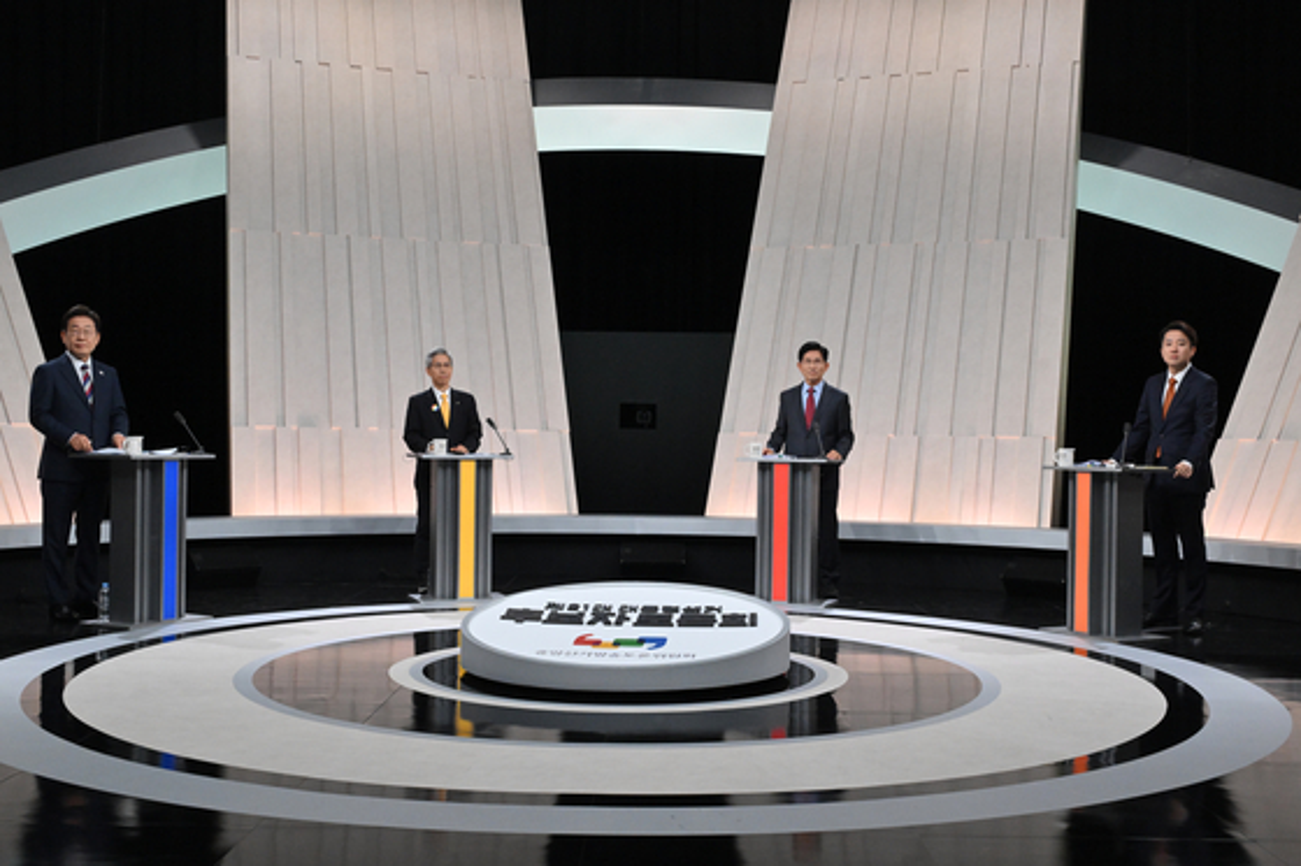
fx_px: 1445
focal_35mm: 40
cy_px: 433
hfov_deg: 48.5
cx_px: 650
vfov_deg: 33.4
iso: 4000
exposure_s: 1/250
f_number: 9
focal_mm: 40
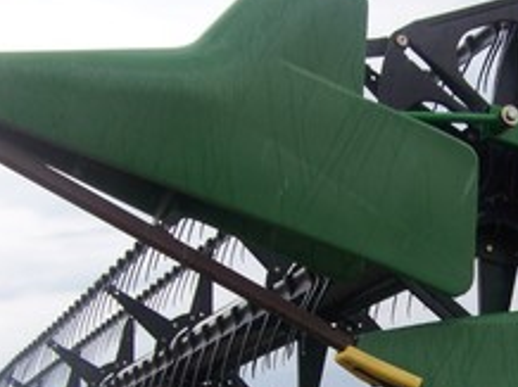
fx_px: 1345
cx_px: 470
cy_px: 375
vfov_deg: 16.1
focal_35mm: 90
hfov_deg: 21.3
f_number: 2.8
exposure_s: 1/320
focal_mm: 5.85
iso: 64
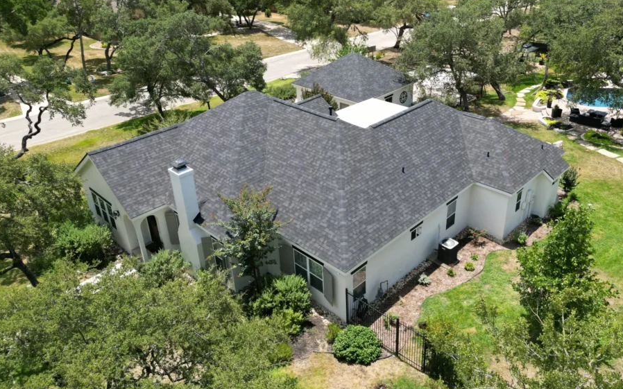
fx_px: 492
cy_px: 161
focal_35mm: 29
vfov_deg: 43.0
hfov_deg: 64.5
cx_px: 340
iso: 130
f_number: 1.7
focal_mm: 6.72
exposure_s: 1/2000
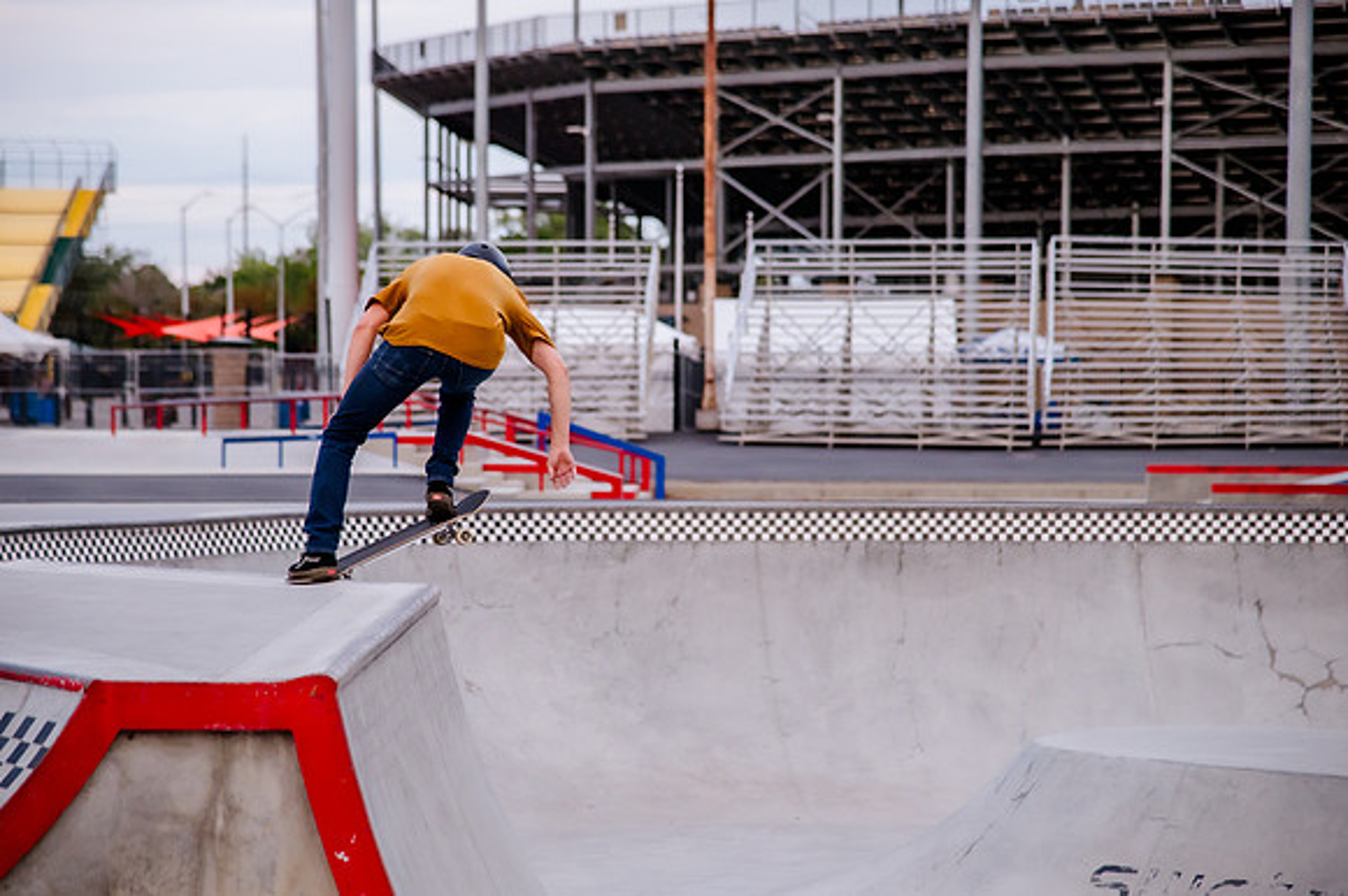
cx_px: 640
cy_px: 425
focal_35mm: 125
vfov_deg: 10.9
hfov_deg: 16.4
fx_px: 4687
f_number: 4
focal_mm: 112
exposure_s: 1/640
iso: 2500
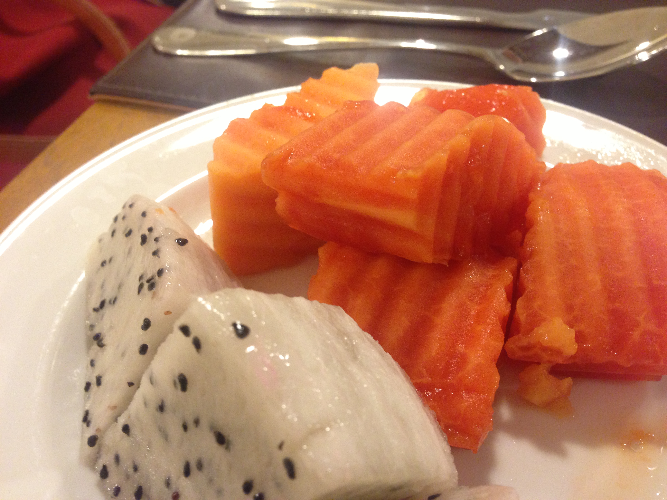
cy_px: 250
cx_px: 334
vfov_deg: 42.9
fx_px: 636
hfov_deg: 55.4
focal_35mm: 33
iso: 250
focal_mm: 4.13
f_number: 2.4
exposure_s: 1/20
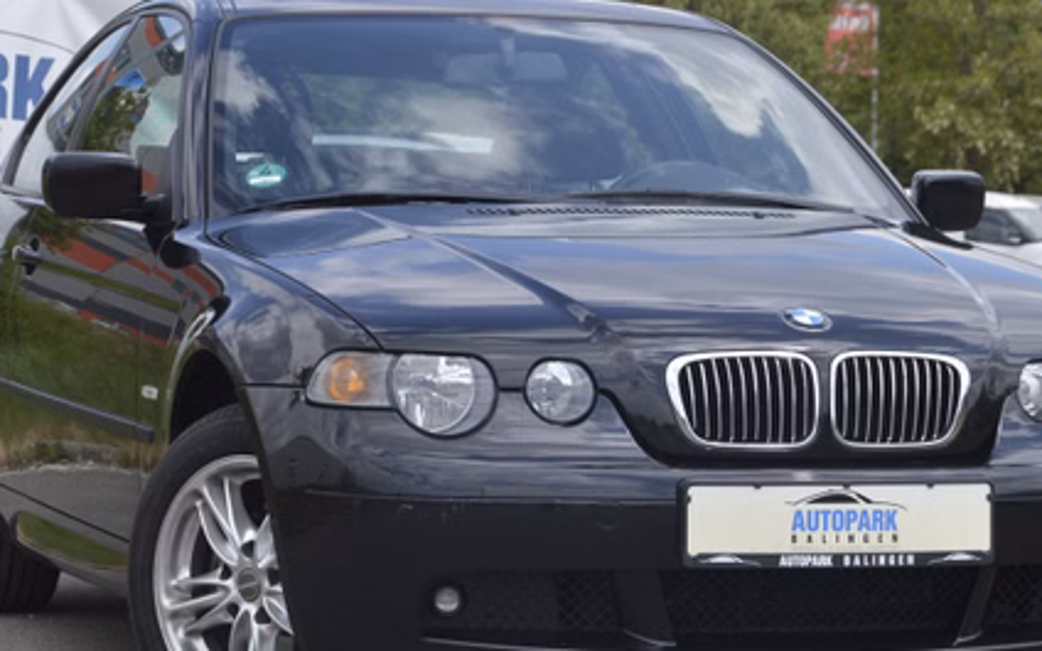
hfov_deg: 14.6
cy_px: 459
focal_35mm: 143
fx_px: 4061
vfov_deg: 9.2
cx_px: 548
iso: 100
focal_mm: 62
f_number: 7.1
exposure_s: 1/200
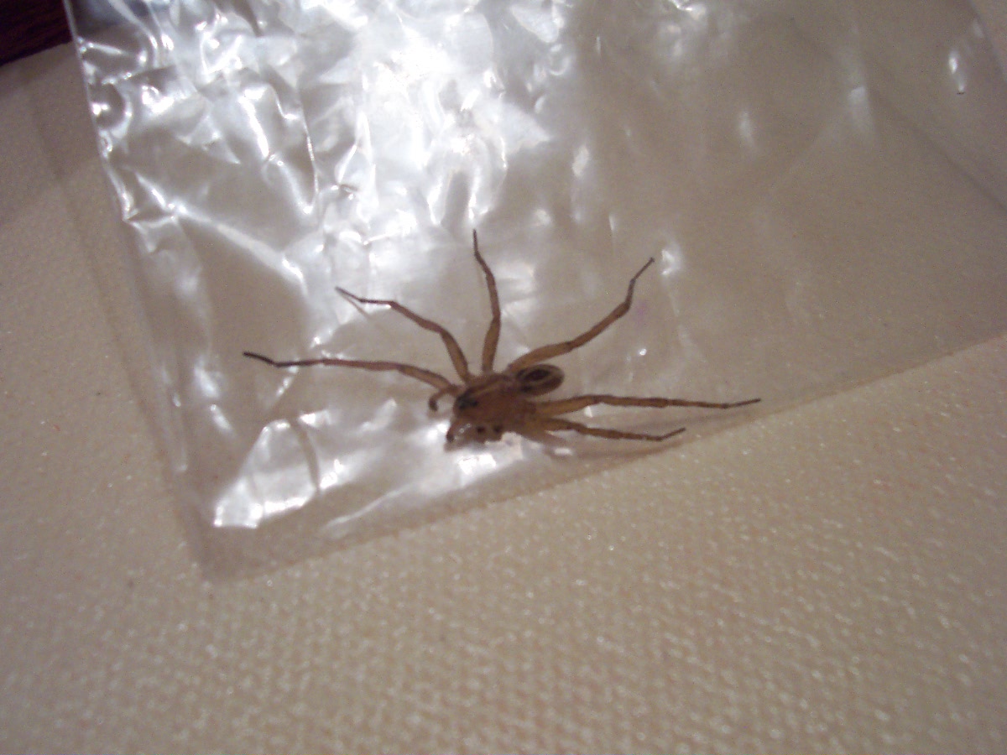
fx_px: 1076
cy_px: 378
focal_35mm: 37
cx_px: 504
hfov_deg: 50.1
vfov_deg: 38.7
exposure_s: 1/30
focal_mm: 5.6
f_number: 2.8
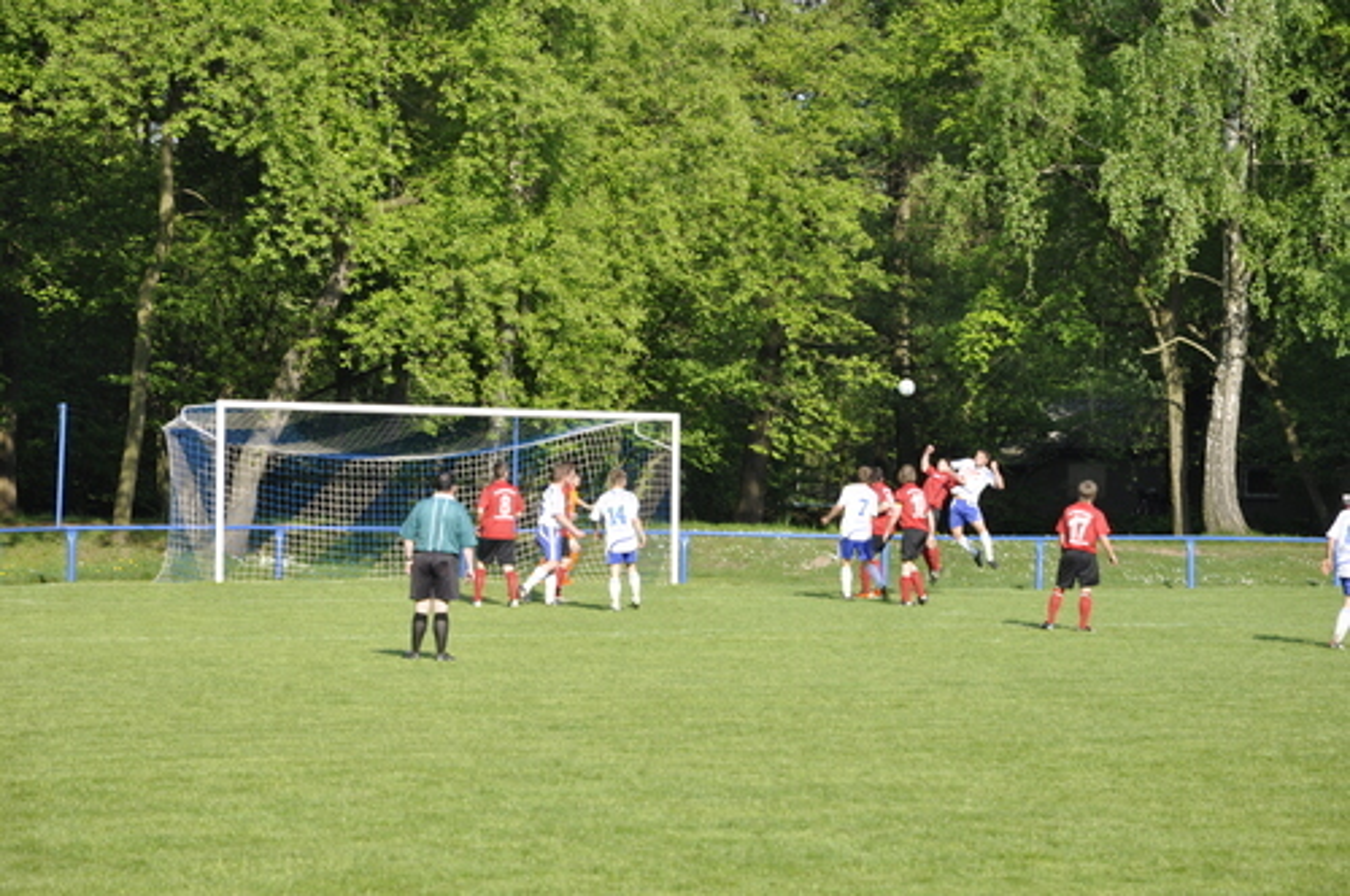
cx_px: 675
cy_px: 448
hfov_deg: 16.1
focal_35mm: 128
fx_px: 4775
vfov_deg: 10.7
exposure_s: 1/250
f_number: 8
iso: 200
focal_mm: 85
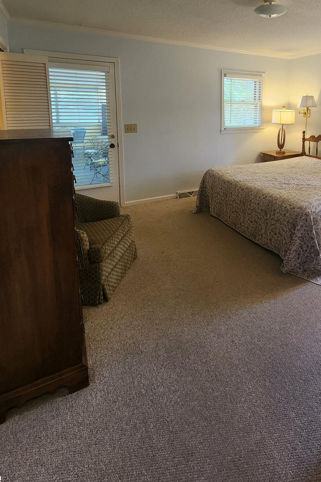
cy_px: 147
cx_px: 228
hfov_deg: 62.0
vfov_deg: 82.8
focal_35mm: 19
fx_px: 254
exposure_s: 1/40
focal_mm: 2.2
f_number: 2.2
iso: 320
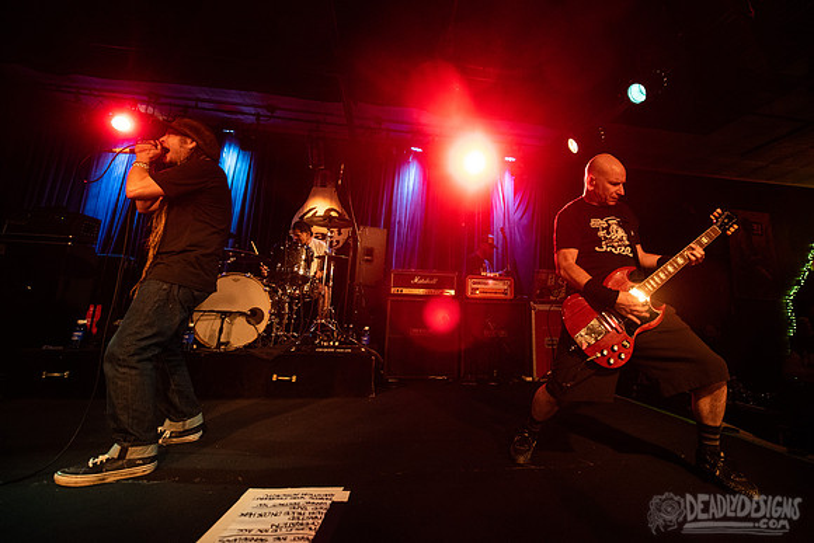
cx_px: 456
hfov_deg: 93.5
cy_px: 239
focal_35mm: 17
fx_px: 380
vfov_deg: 70.9
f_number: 3.2
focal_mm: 15
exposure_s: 1/125
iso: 3200
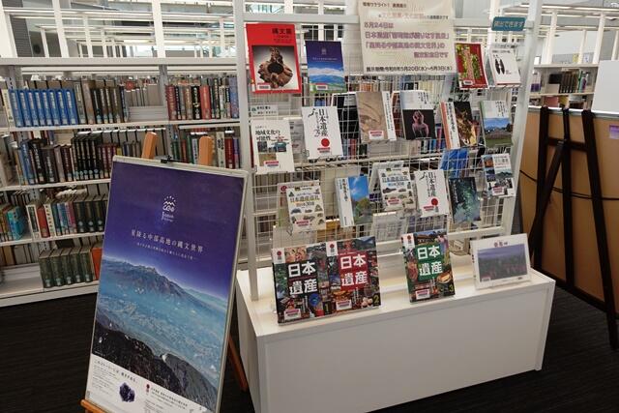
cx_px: 310
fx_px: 413
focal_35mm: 24
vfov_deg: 53.2
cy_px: 206
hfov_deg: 73.7
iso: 125
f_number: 2.8
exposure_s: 1/60
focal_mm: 8.8
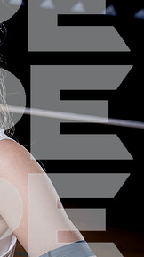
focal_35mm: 118
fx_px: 801
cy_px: 113
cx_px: -93
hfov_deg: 9.9
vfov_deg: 18.2
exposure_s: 1/250
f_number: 5.6
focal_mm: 52
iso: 250
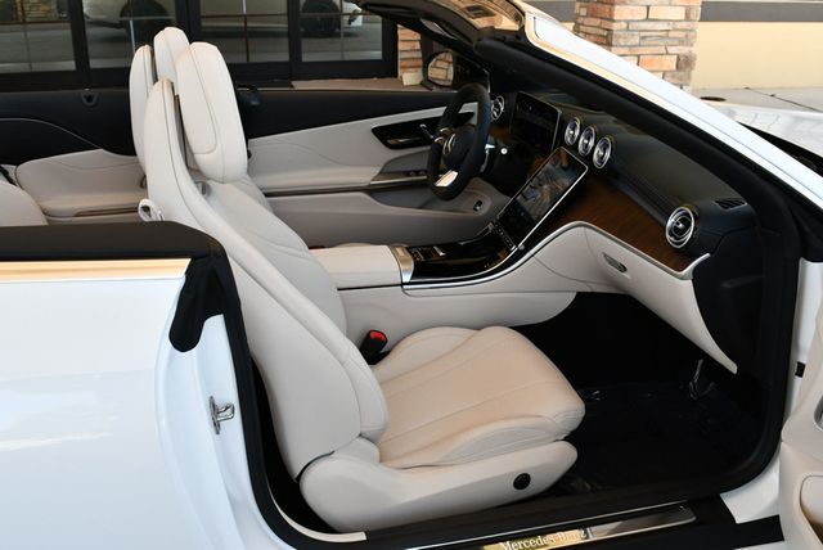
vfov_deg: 36.9
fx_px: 824
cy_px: 275
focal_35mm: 36
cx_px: 412
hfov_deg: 53.1
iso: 400
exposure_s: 1/250
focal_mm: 18
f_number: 5.6
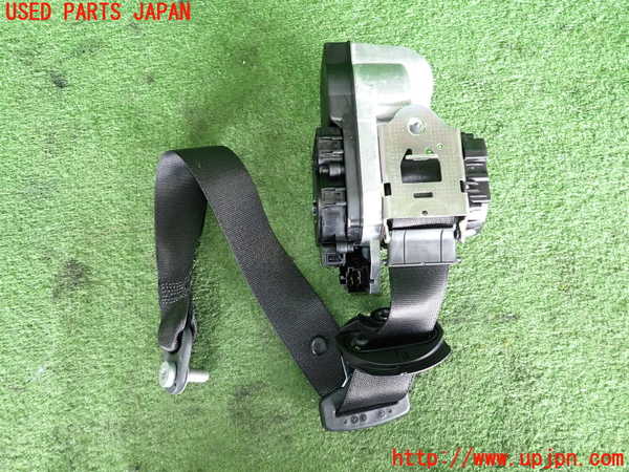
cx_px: 314
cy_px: 236
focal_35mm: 25
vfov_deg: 54.9
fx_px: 454
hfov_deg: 69.4
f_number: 2
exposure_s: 1/30
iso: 200
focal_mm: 4.5
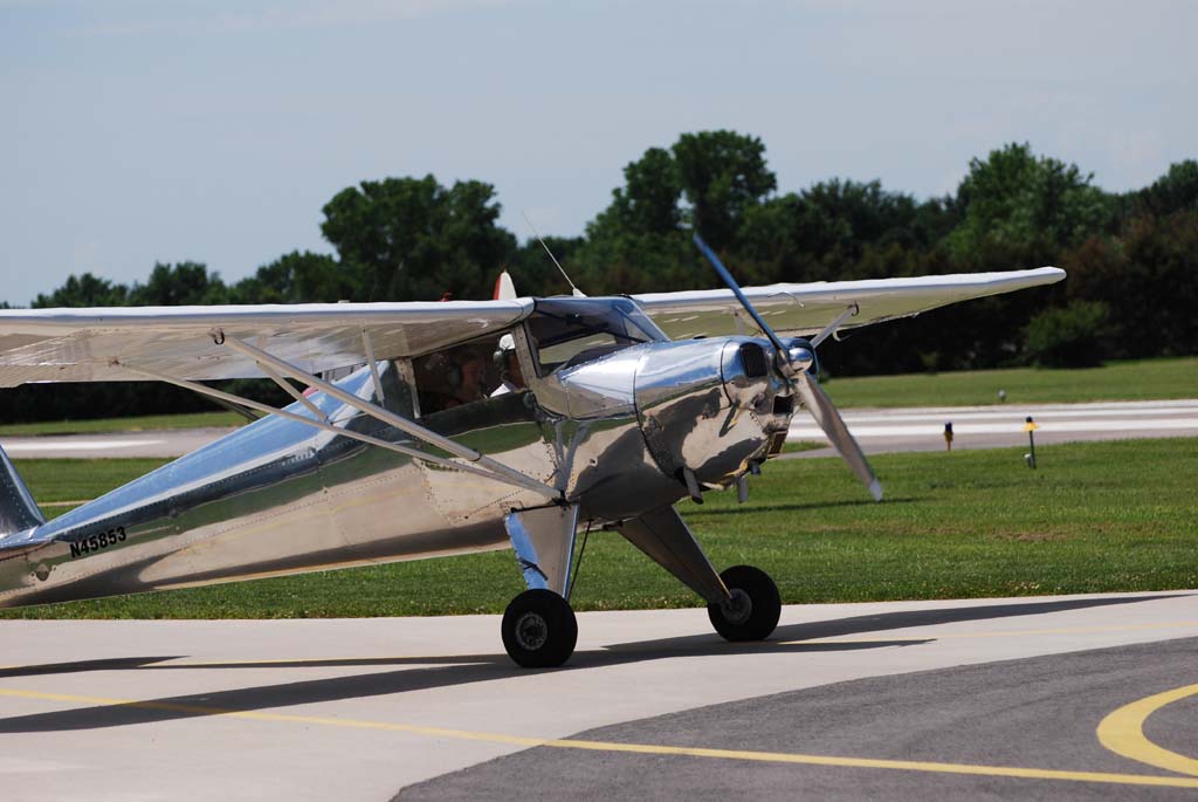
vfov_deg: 6.6
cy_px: 401
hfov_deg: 9.8
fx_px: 6995
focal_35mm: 210
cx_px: 599
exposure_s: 1/2000
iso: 200
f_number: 5.6
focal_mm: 140
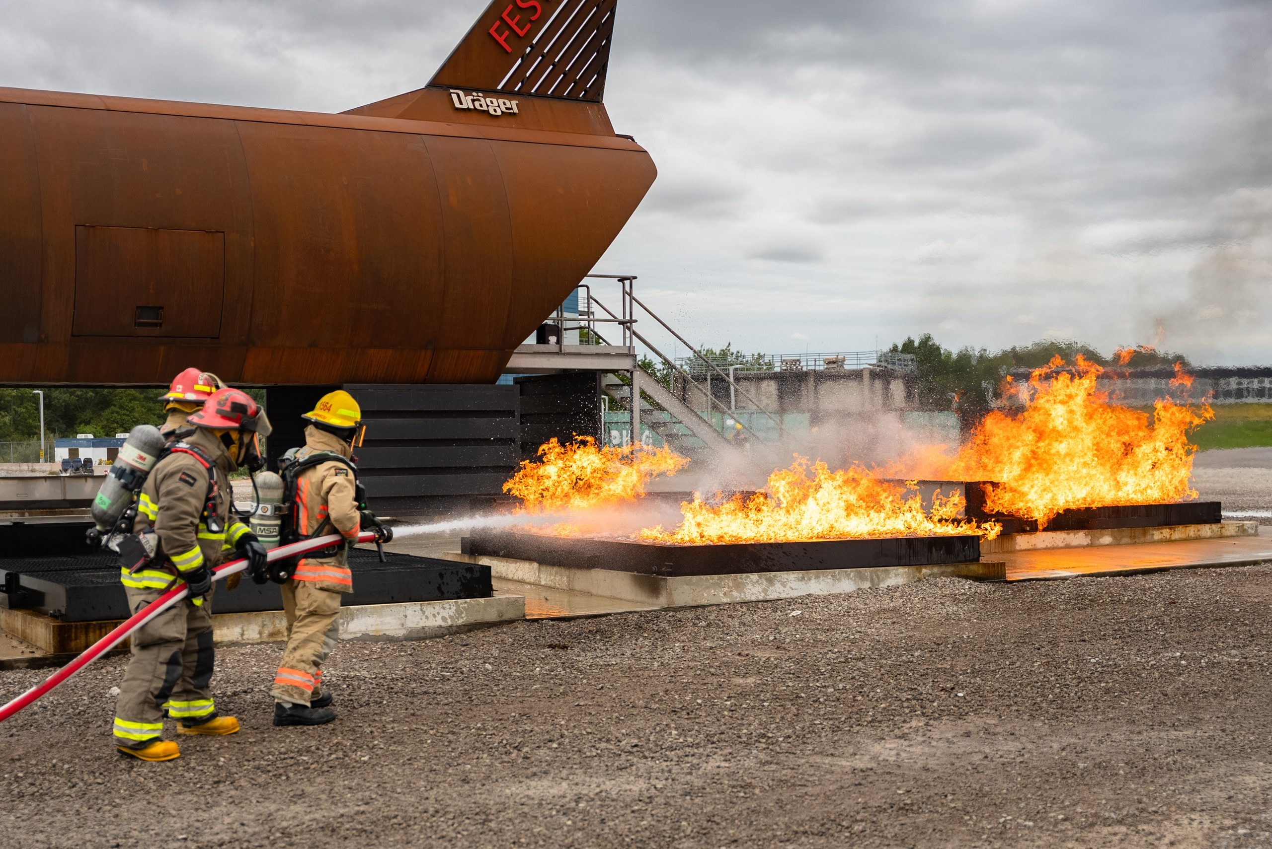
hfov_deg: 38.8
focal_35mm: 51
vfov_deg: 26.5
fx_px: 1804
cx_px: 567
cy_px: 477
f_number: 2.8
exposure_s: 1/1250
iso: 125
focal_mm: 45
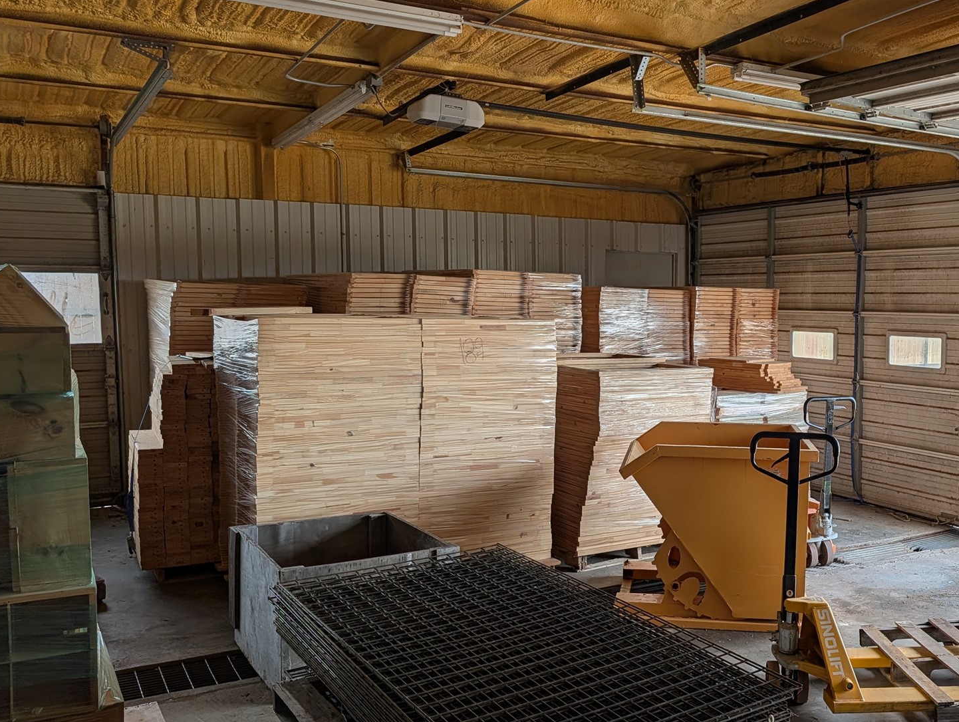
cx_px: 650
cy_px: 399
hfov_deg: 52.7
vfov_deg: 41.8
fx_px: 943
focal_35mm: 34
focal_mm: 6.9
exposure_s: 1/75.6
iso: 27
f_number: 1.68
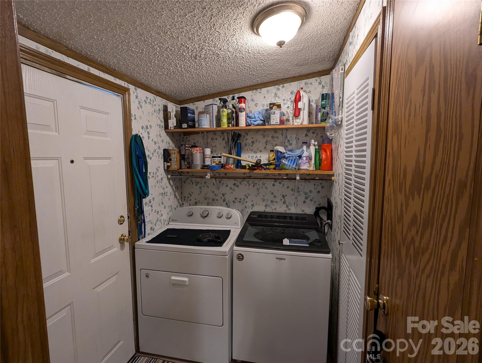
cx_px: 241
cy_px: 182
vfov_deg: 78.2
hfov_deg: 94.4
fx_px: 223
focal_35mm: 16
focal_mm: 2.35
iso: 229
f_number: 2.2
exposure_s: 1/60
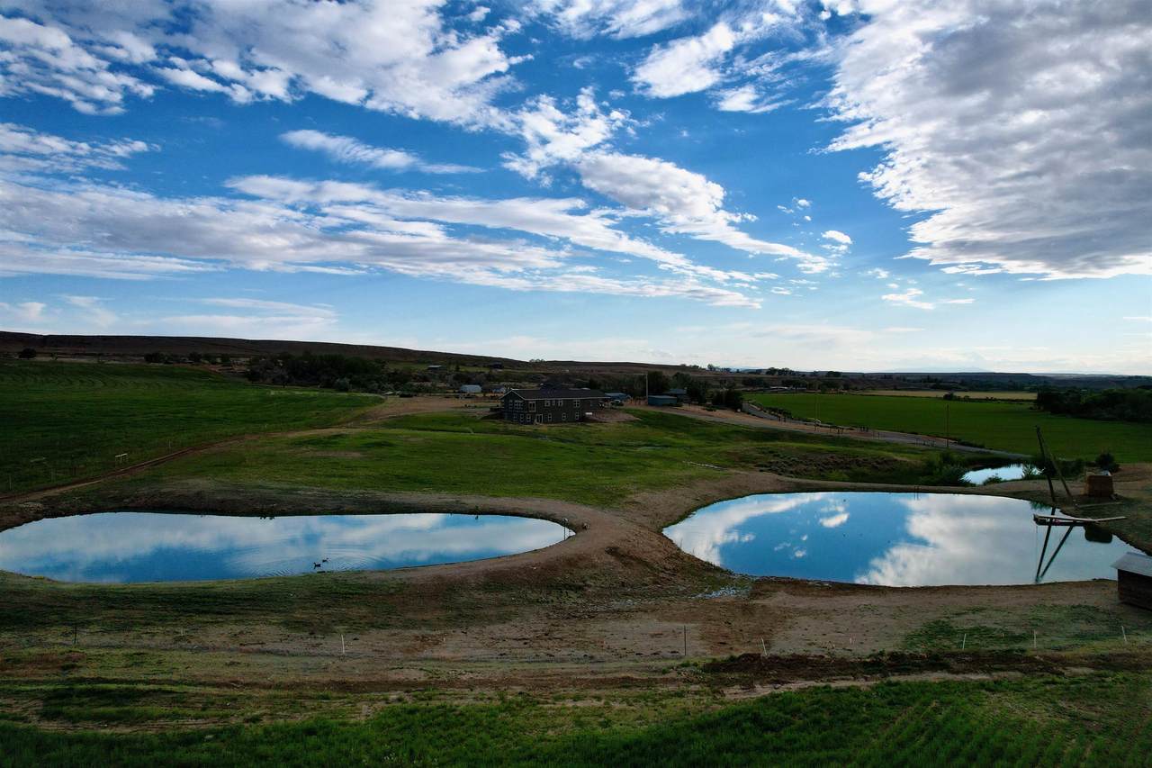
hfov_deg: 78.6
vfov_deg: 57.2
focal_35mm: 22
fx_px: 704
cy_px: 384
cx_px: 576
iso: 110
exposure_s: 1/3200
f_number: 2.8
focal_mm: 8.38
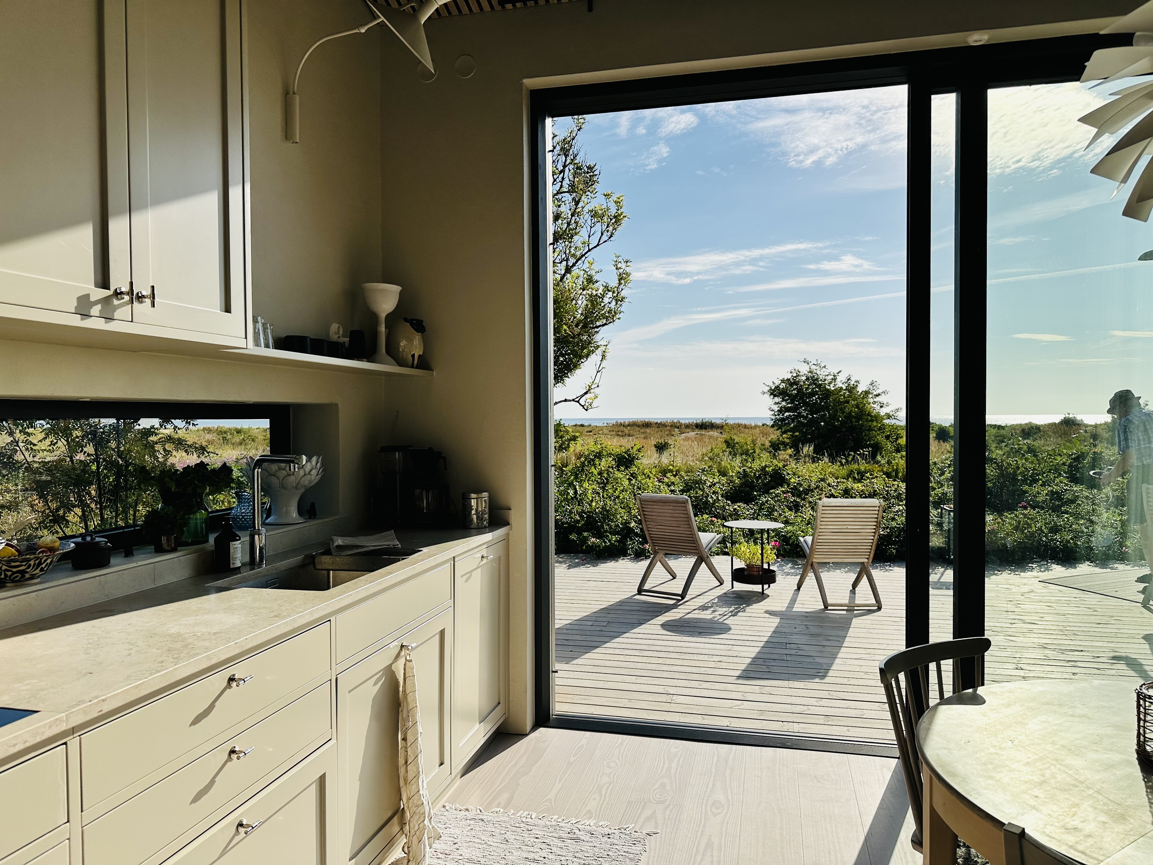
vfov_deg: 56.8
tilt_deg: -1.4
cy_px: 432
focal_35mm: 24
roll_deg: +0.5
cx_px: 576
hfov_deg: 71.6
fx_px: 799
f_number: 1.78
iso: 80
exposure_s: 1/10753
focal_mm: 6.86
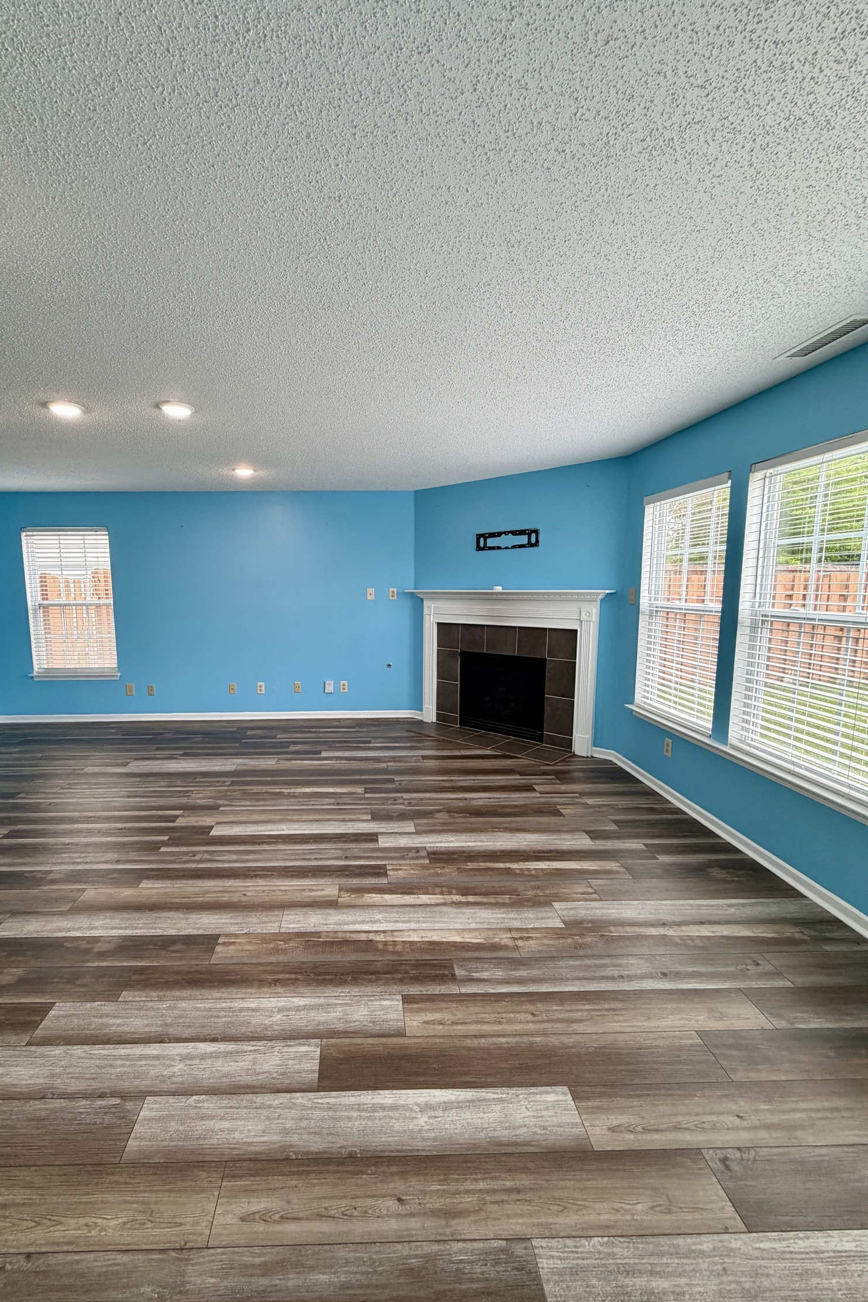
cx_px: 370
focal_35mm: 15
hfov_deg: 76.8
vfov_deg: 100.4
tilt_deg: -7.6
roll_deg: -0.1
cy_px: 657
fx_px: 543
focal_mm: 2.22
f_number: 2.2
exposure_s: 1/120
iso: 125
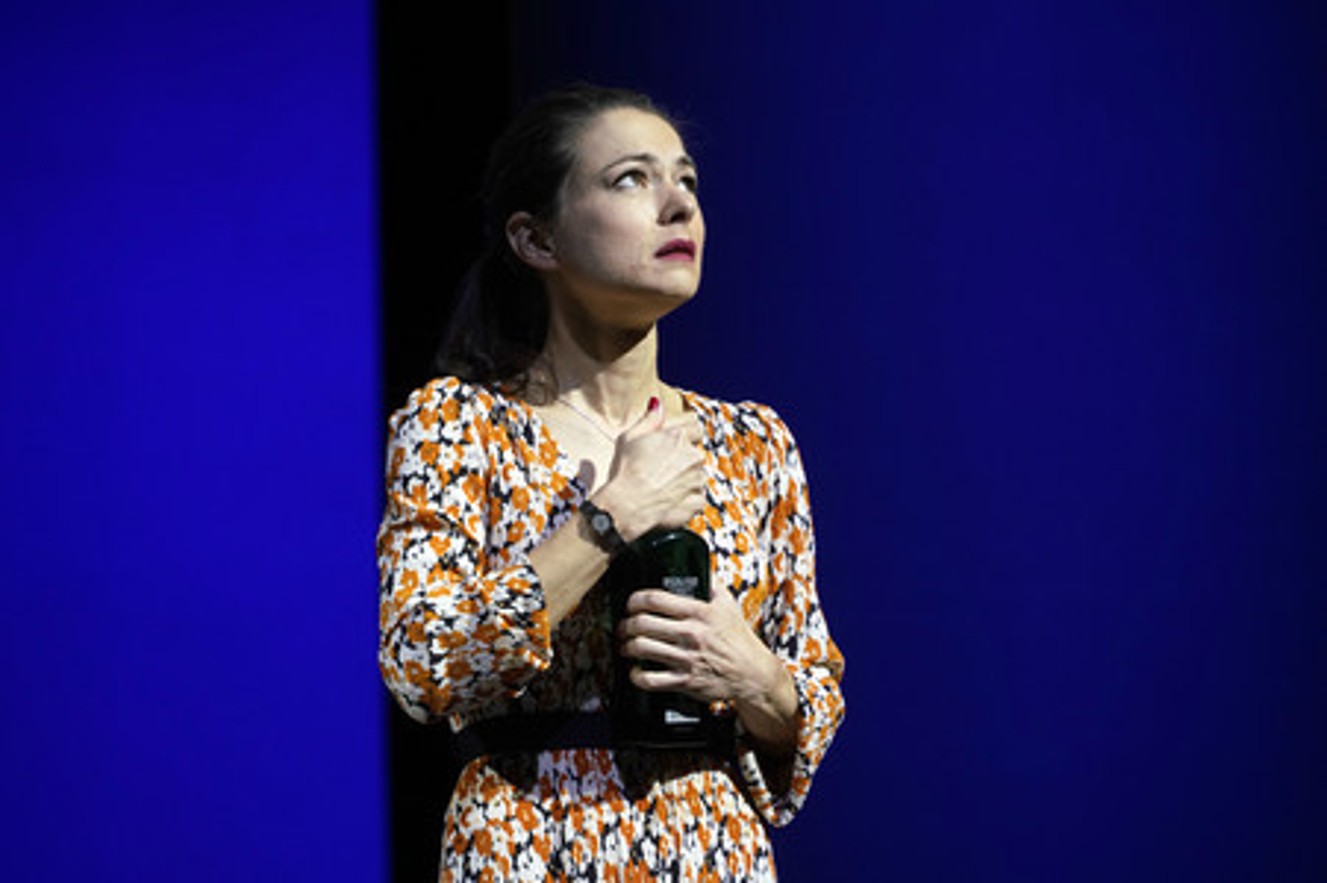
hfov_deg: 10.3
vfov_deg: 6.9
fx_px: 7367
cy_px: 442
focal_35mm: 200
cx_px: 664
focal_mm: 200
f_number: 5.6
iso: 1600
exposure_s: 1/250
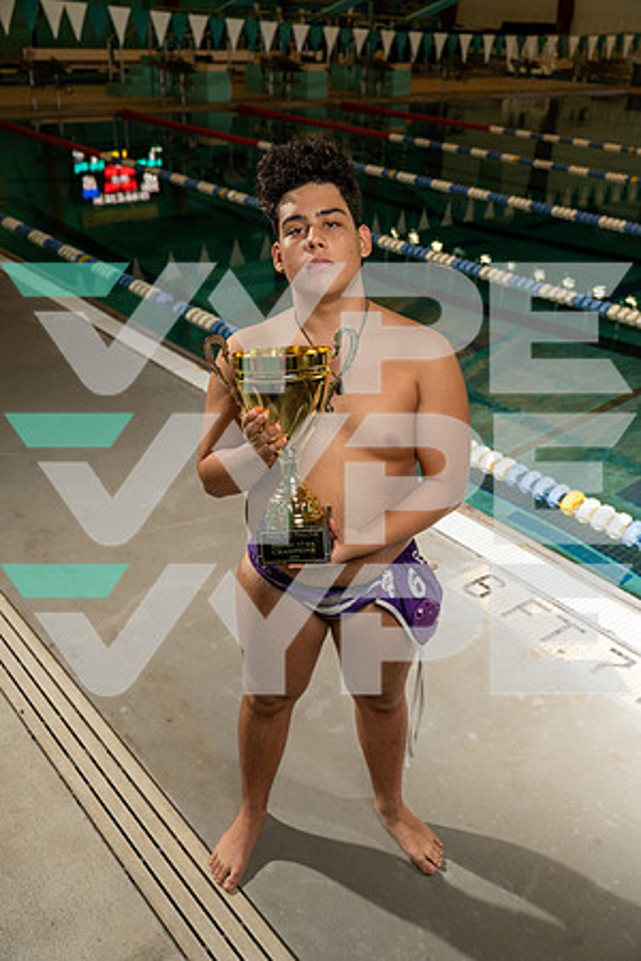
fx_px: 881
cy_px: 480
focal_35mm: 33
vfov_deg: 57.2
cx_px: 320
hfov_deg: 40.0
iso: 500
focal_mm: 33
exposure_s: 1/250
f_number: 4
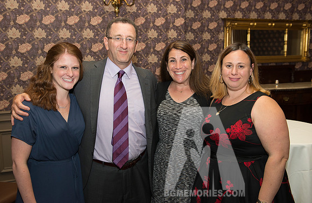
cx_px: 152
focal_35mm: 37
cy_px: 96
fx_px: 320
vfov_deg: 35.3
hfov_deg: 52.0
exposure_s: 1/60
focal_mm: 34
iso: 1000
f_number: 4
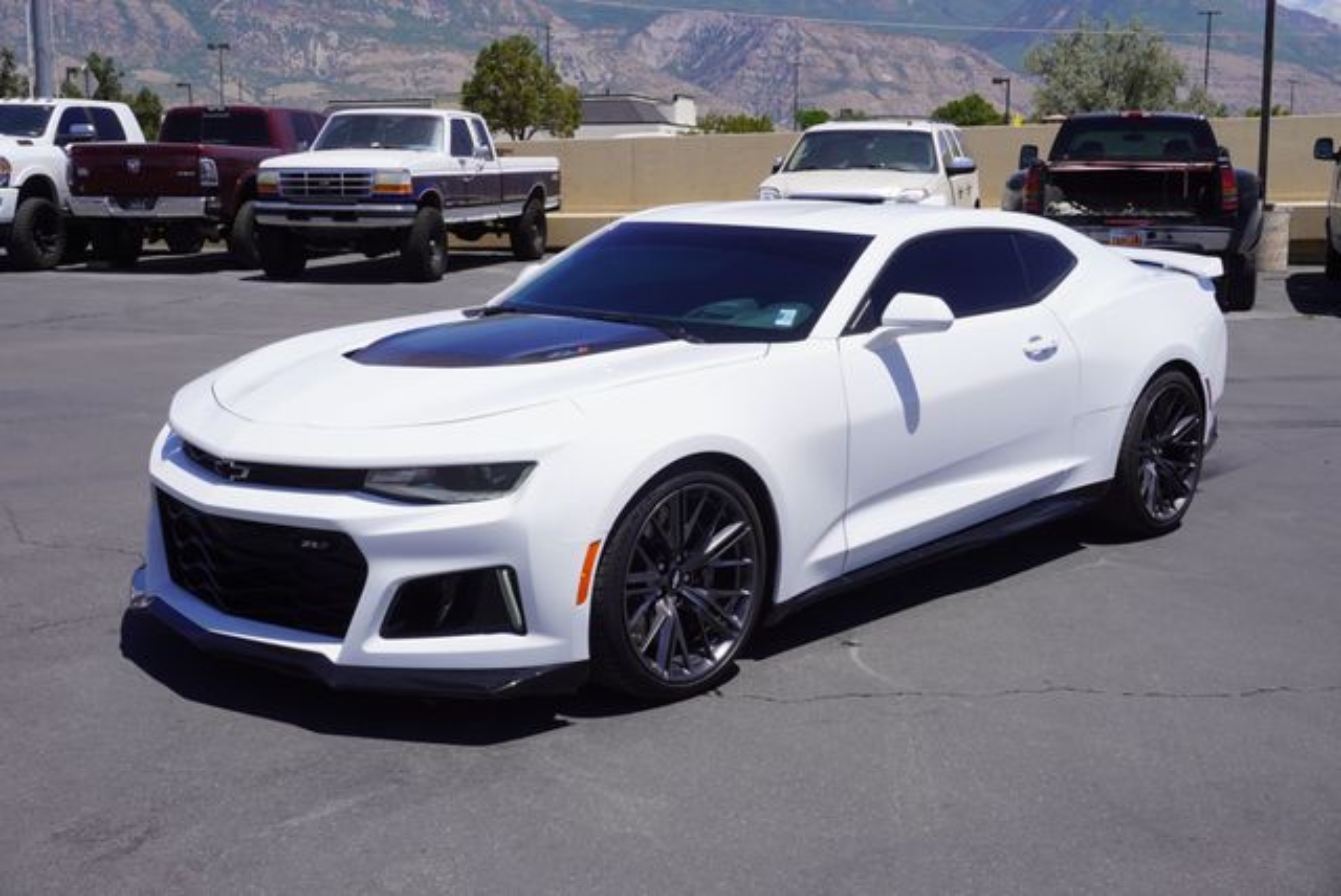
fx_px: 1566
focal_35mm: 42
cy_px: 448
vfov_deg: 32.0
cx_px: 670
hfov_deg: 46.4
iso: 100
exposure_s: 1/250
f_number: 11
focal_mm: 28
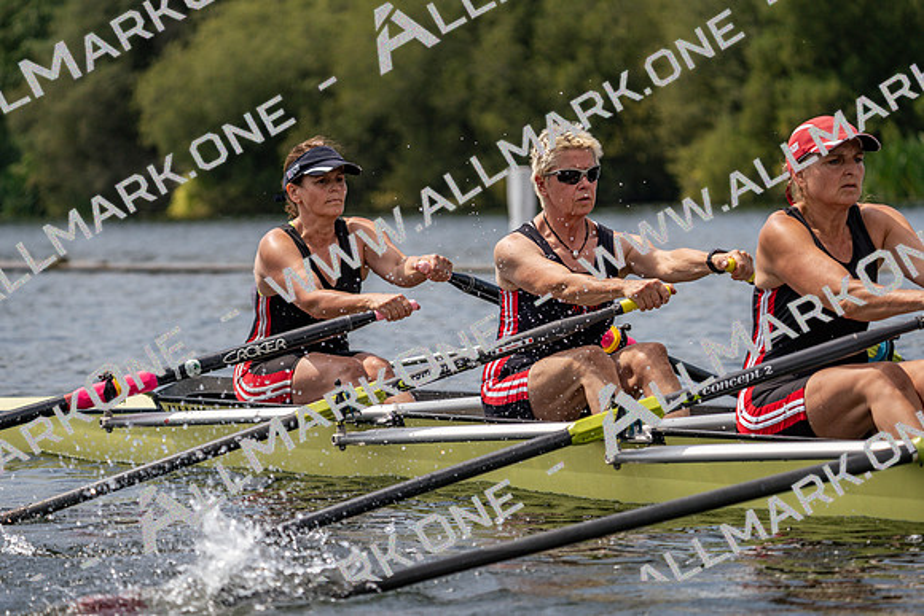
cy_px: 308
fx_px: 5134
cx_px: 462
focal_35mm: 200
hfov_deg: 10.3
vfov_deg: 6.9
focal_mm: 200
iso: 200
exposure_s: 1/1600
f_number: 5.6
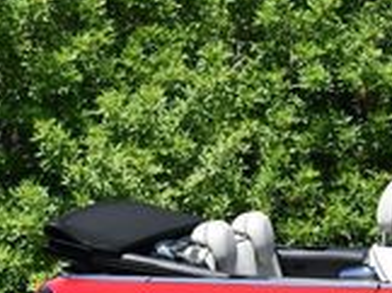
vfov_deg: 6.1
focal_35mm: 244
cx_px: 561
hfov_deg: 8.0
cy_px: 211
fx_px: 2759
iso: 140
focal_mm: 32
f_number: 8
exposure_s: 1/250
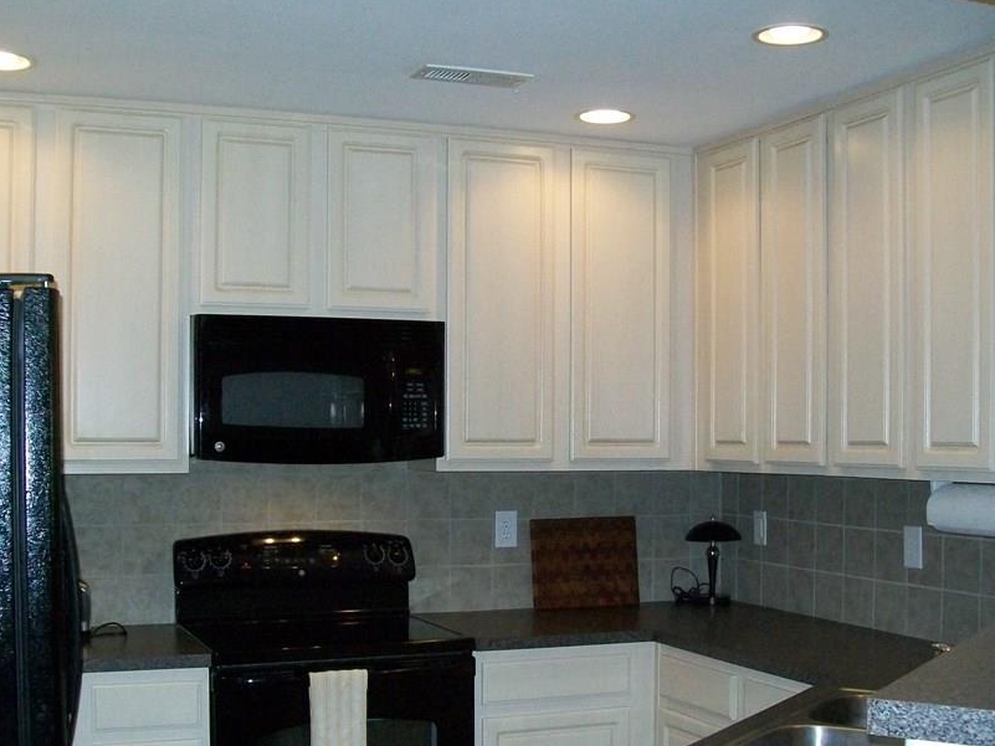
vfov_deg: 31.4
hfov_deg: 41.2
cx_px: 441
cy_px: 461
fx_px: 1322
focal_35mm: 46
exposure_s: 1/125
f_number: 2.7
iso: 200
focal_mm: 6
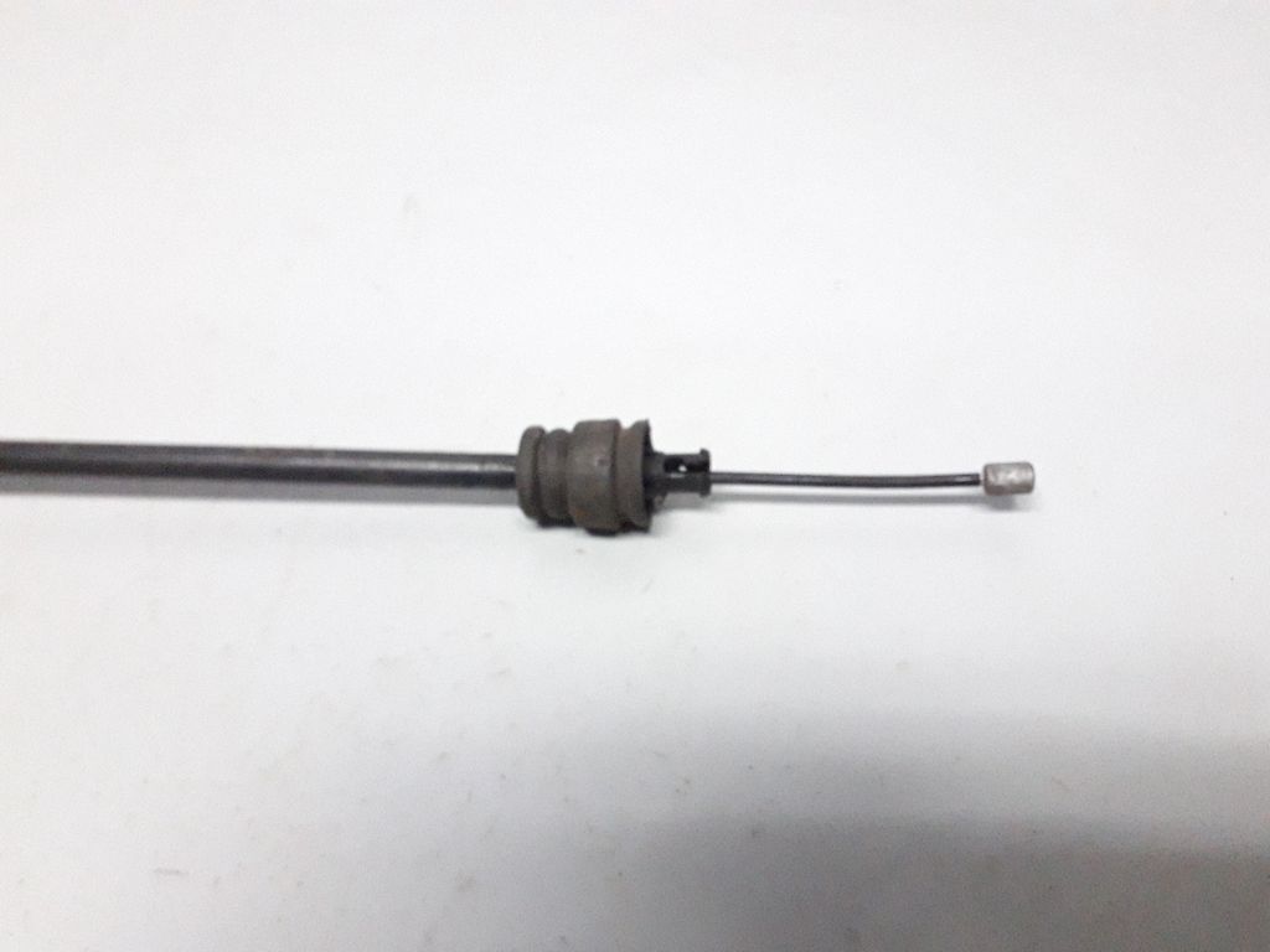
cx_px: 635
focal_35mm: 27
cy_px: 476
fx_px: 991
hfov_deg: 65.3
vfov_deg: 51.4
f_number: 1.9
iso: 640
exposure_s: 1/50
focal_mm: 3.6
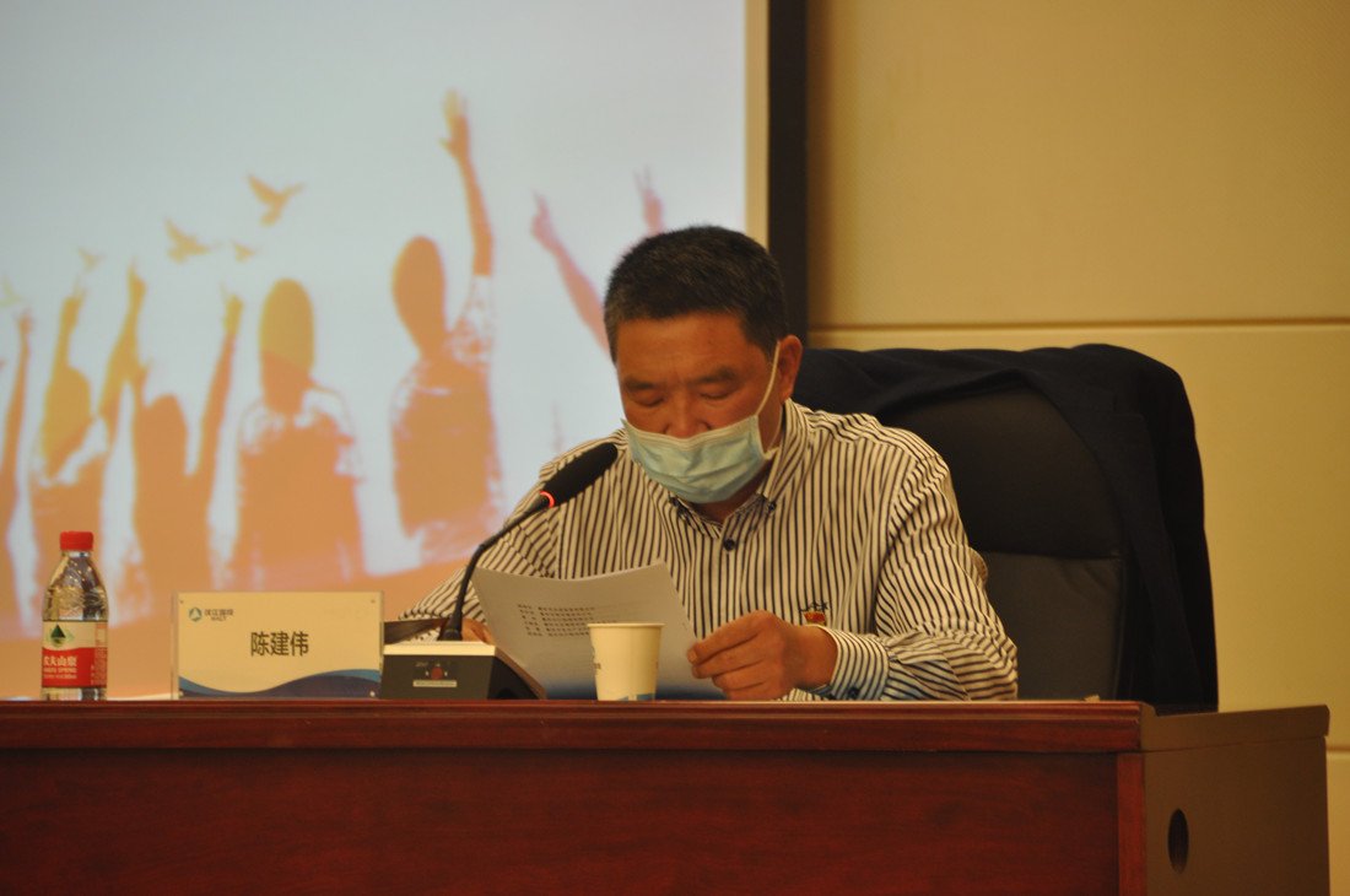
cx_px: 675
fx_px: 11233
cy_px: 448
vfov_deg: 4.6
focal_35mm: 300
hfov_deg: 6.9
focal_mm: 200
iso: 320
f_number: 5.6
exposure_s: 1/13
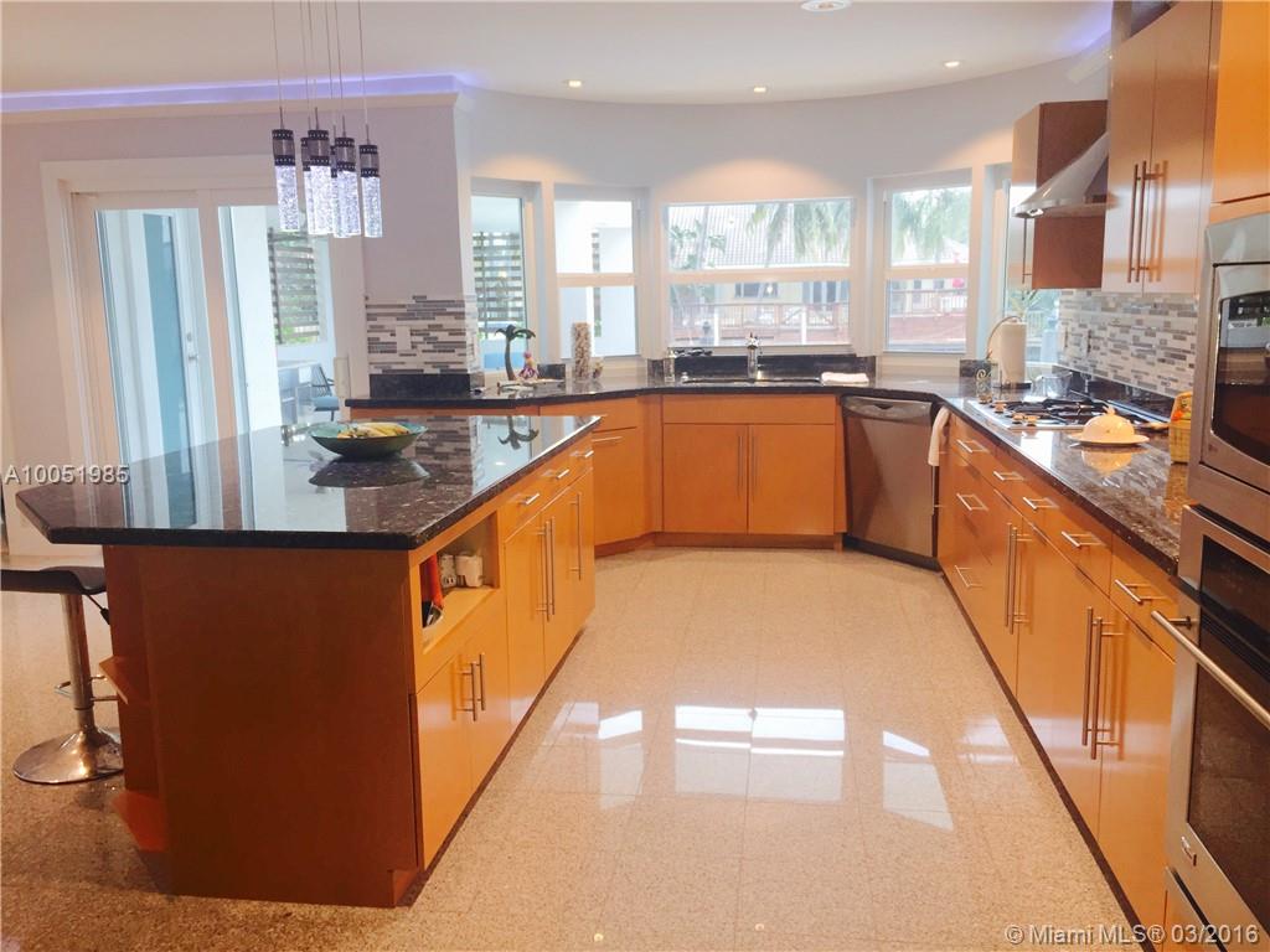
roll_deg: +0.3
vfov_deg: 48.2
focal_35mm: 29
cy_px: 476
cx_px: 635
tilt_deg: -9.0
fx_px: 1064
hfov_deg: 61.7
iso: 40
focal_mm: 4.15
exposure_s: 1/30
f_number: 2.2
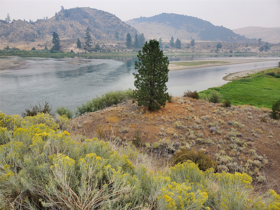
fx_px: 210
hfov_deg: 67.3
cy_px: 105
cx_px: 140
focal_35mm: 26
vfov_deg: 53.1
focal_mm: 4.3
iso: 50
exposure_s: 1/593
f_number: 2.4
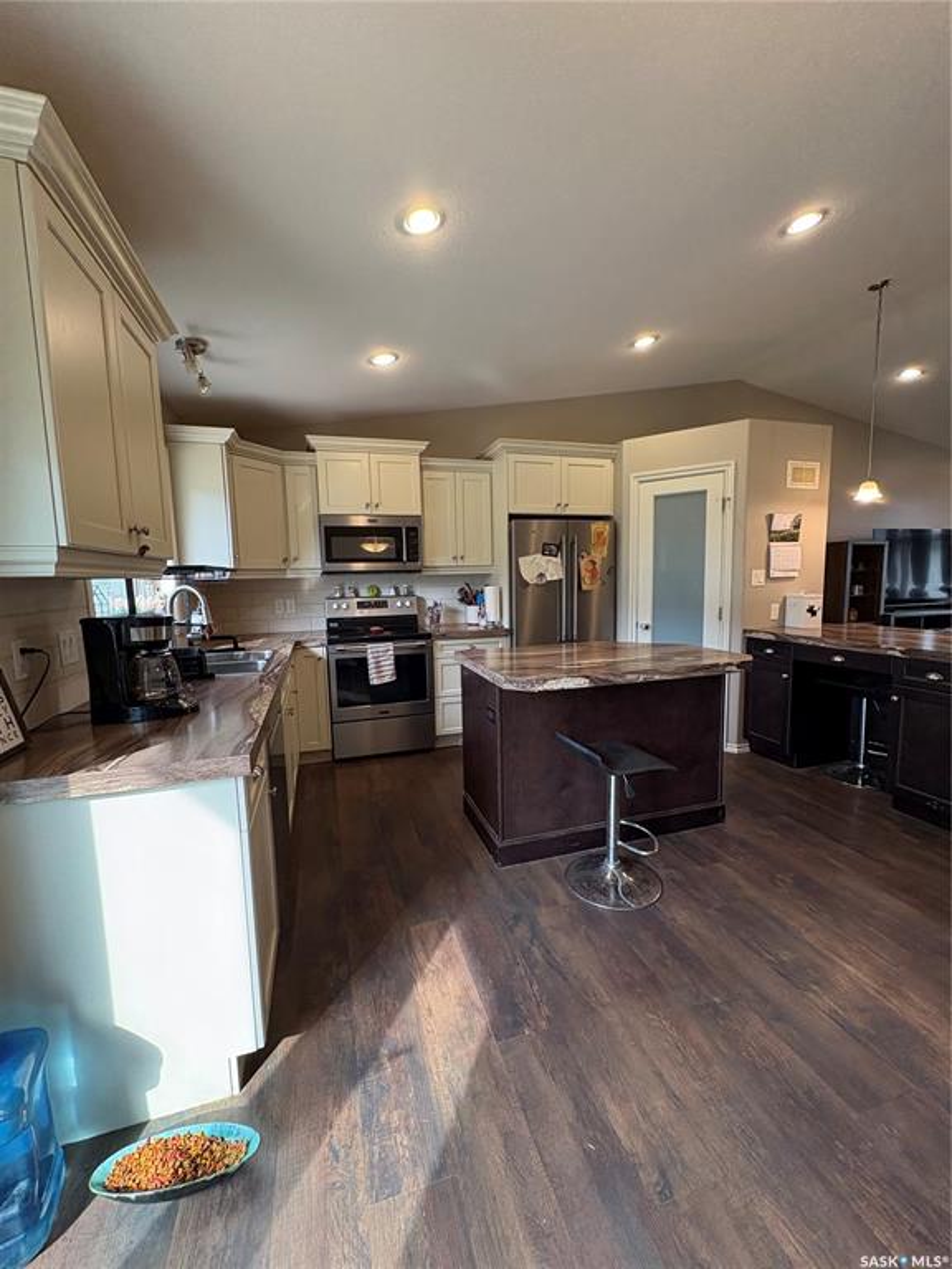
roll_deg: +1.2
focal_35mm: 14
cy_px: 634
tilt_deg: -6.0
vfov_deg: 102.1
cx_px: 476
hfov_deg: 85.7
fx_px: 513
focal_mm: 2.22
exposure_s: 1/60
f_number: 2.2
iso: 200
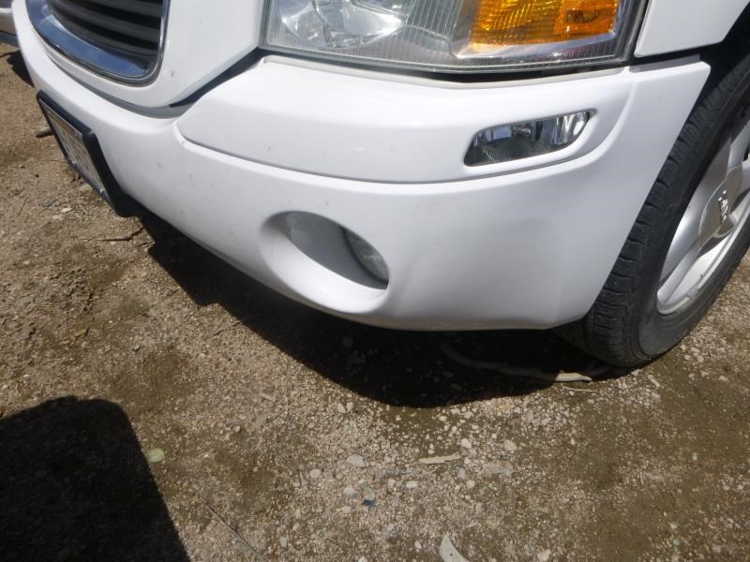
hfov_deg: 69.4
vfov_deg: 54.9
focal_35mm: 25
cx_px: 375
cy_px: 281
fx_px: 542
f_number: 3.9
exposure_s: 1/1000
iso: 100
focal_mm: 4.5
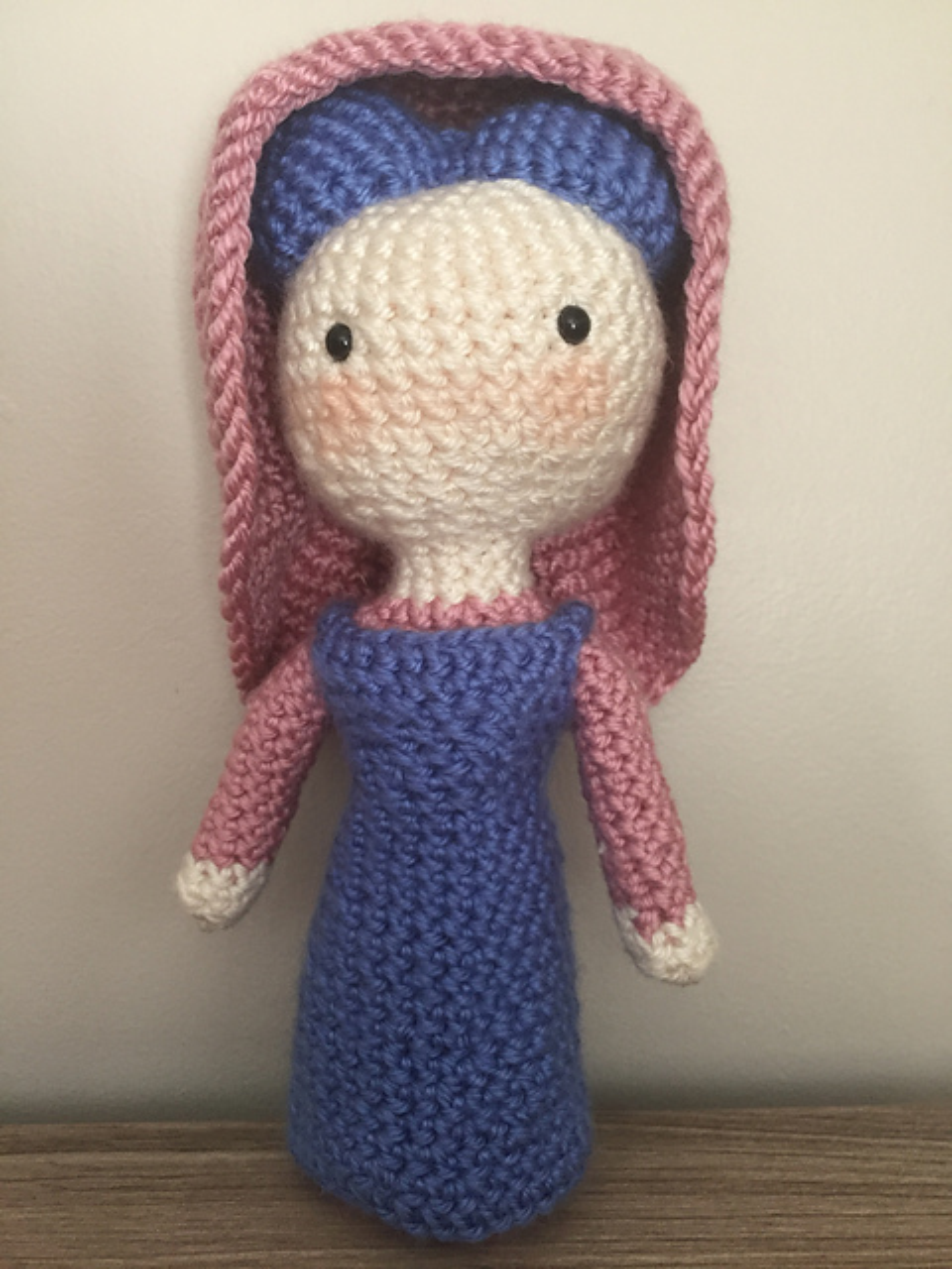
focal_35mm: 29
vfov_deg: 61.7
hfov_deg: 48.2
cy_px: 634
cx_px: 476
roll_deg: +0.6
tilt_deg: -10.3
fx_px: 1063
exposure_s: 1/30
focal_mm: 4.15
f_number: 2.2
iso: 100
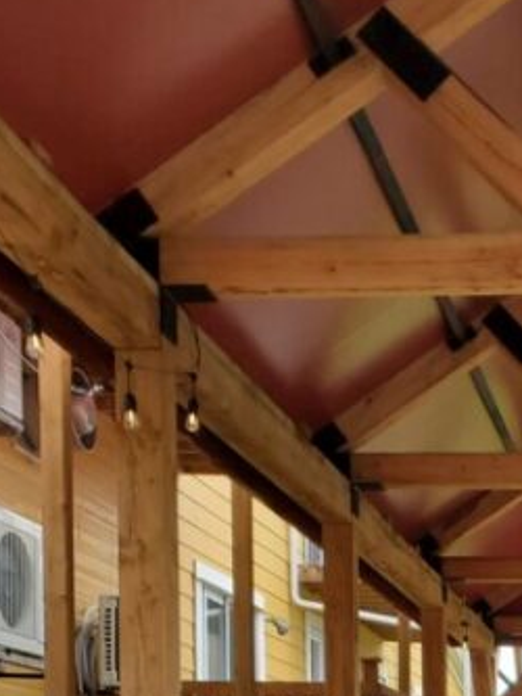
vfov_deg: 21.9
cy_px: 907
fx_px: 1607
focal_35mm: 80
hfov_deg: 17.4
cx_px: 656
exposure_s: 1/511
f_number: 2.4
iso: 50
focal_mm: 4.3
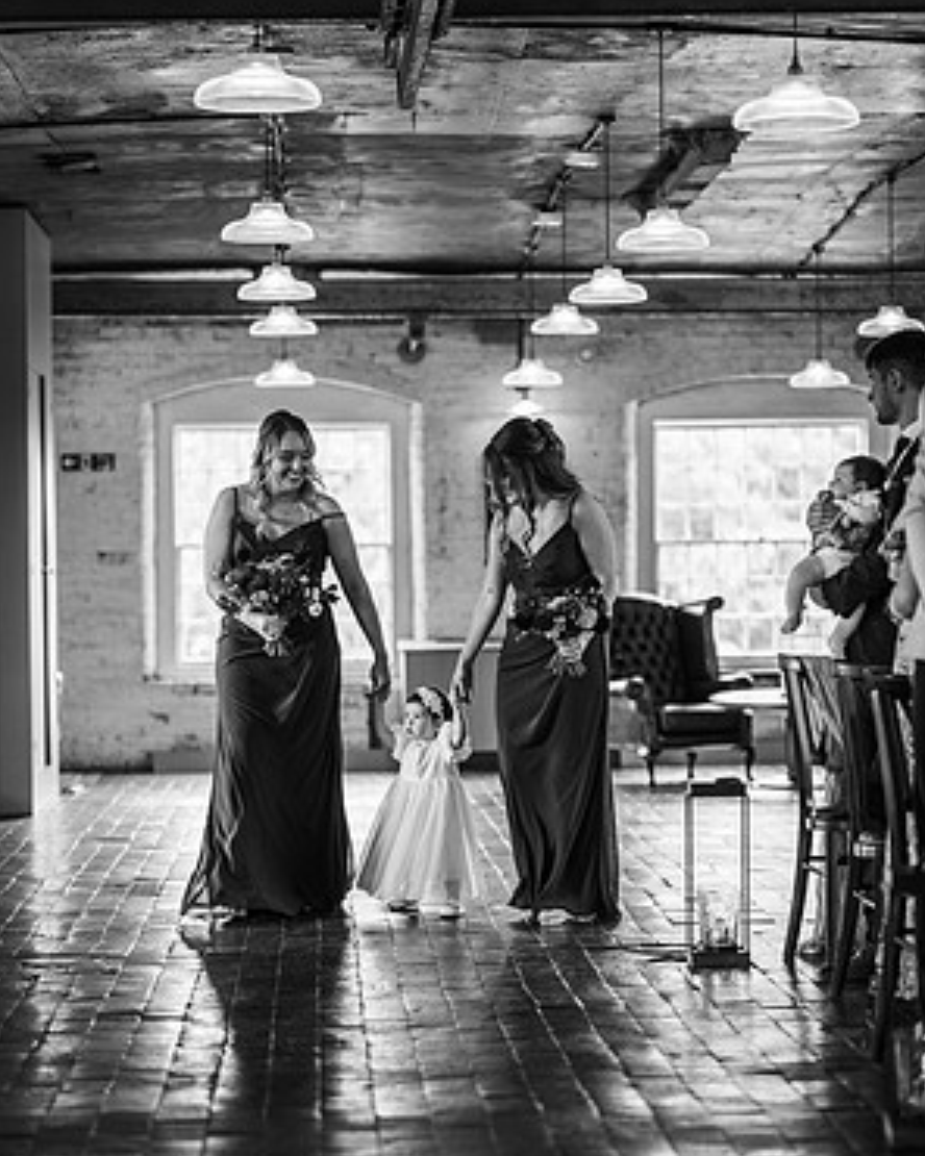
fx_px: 3319
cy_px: 681
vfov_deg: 19.7
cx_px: 464
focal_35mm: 97
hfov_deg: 15.9
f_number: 2
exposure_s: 1/200
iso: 400
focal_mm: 85
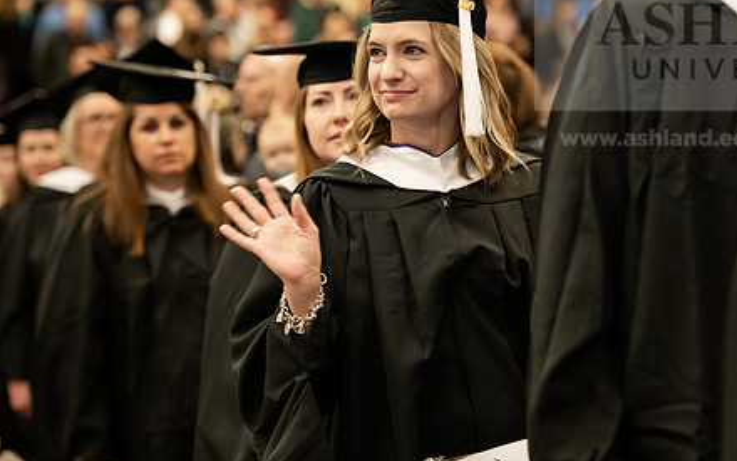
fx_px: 2752
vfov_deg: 9.6
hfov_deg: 15.2
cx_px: 484
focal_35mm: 137
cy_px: 174
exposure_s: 1/200
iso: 2000
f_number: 3.2
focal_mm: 102
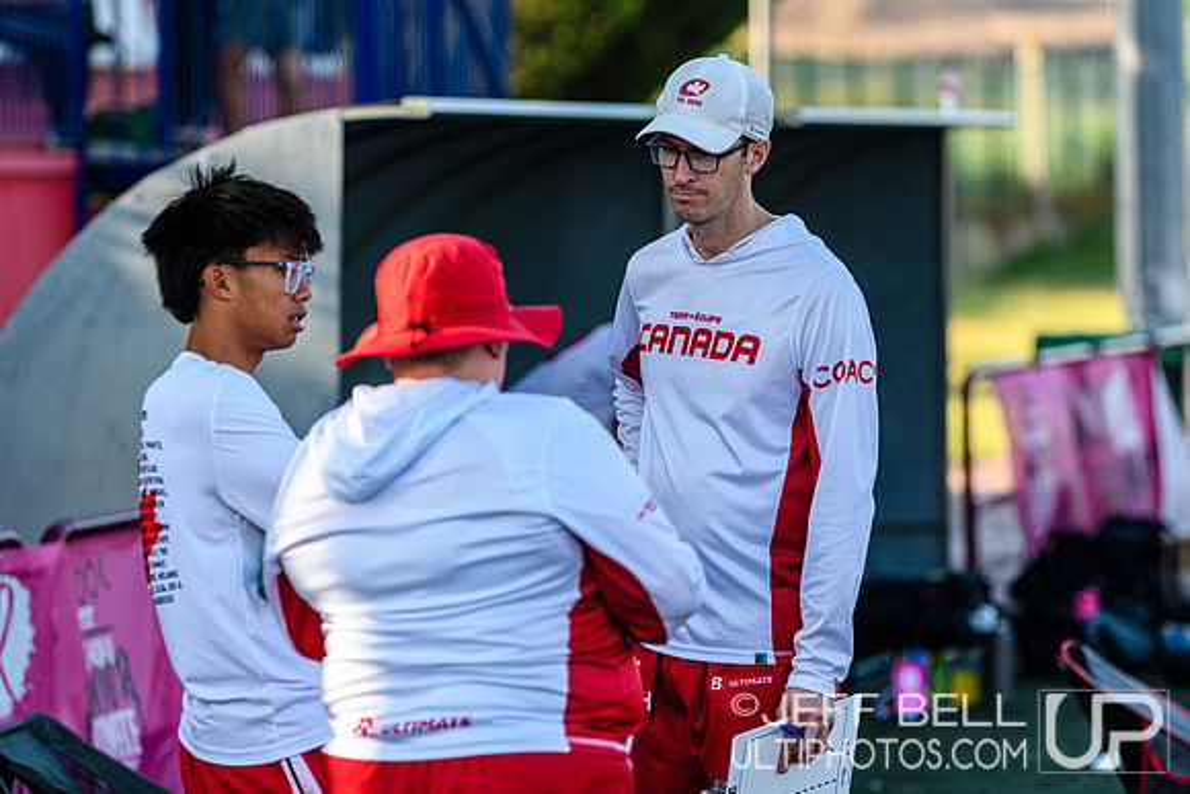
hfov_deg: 9.8
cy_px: 397
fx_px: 6943
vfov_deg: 6.5
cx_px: 595
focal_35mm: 210
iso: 160
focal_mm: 140
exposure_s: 1/1000
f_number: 3.2
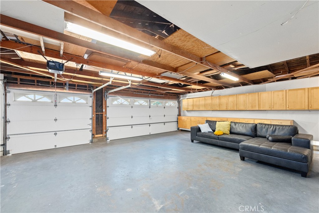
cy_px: 106
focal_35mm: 14
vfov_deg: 81.2
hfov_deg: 104.2
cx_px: 160
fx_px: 124
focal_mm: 14
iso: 10000
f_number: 11
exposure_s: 1/15
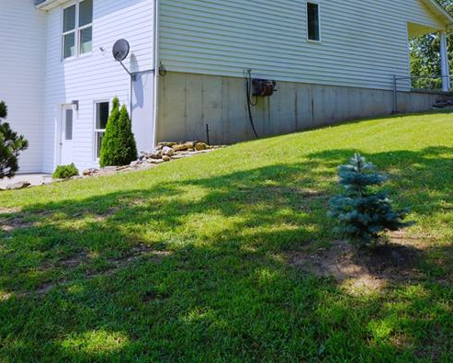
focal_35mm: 38
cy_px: 63
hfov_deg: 47.6
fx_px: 509
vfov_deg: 37.6
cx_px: 177
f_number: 9
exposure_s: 1/125
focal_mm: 13
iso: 100
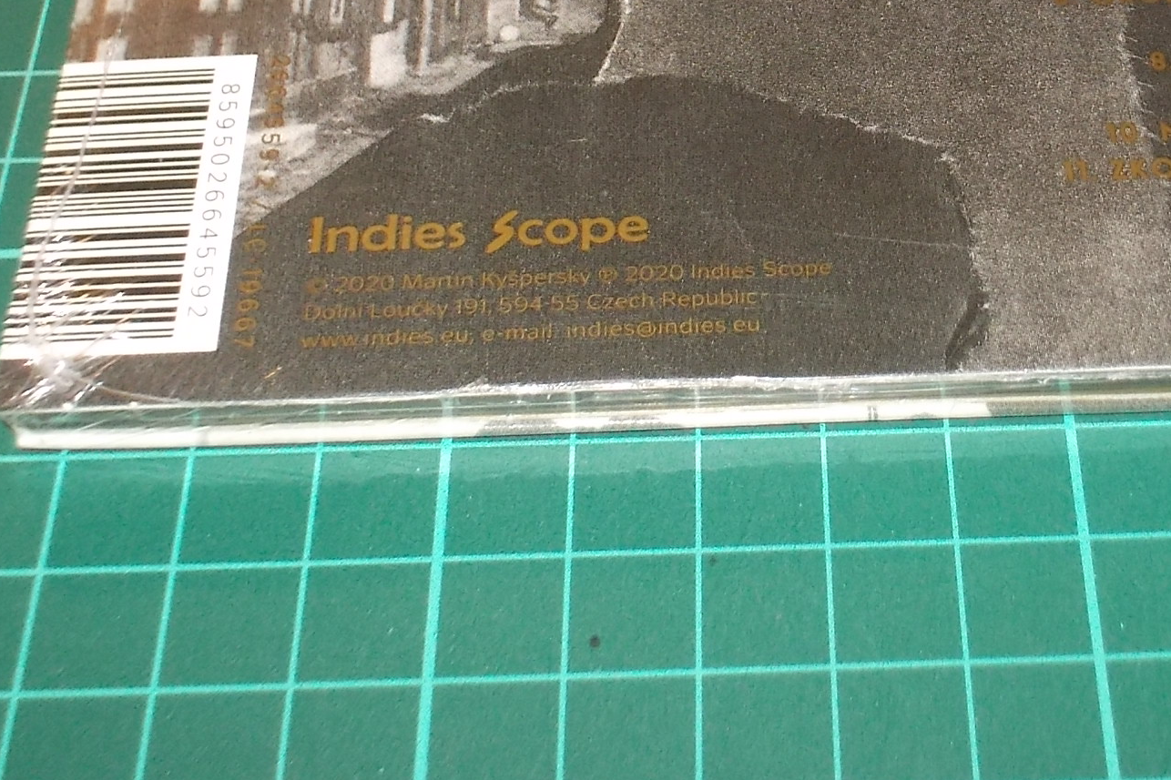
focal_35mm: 68
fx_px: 2211
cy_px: 15
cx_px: 876
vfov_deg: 19.5
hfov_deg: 29.2
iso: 200
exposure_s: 1/30
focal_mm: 5.2
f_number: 3.7
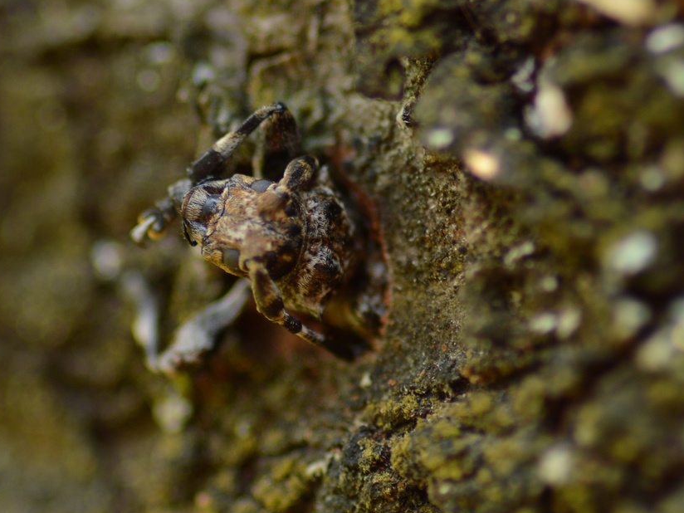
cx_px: 296
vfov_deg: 8.8
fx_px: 3320
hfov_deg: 11.8
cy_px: 250
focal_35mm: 168
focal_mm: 100
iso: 200
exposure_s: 1/160
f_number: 4.5
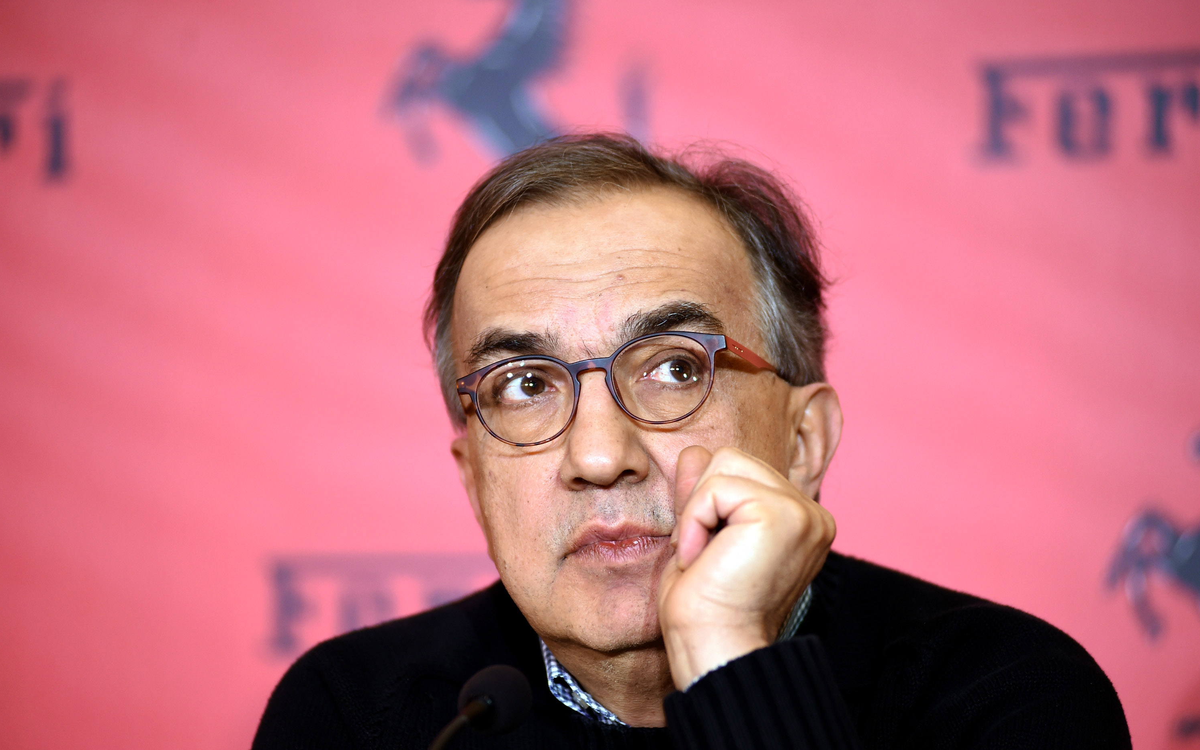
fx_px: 5690
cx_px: 599
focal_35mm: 174
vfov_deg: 7.5
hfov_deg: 12.0
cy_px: 391
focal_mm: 170
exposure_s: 1/200
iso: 2000
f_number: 3.2
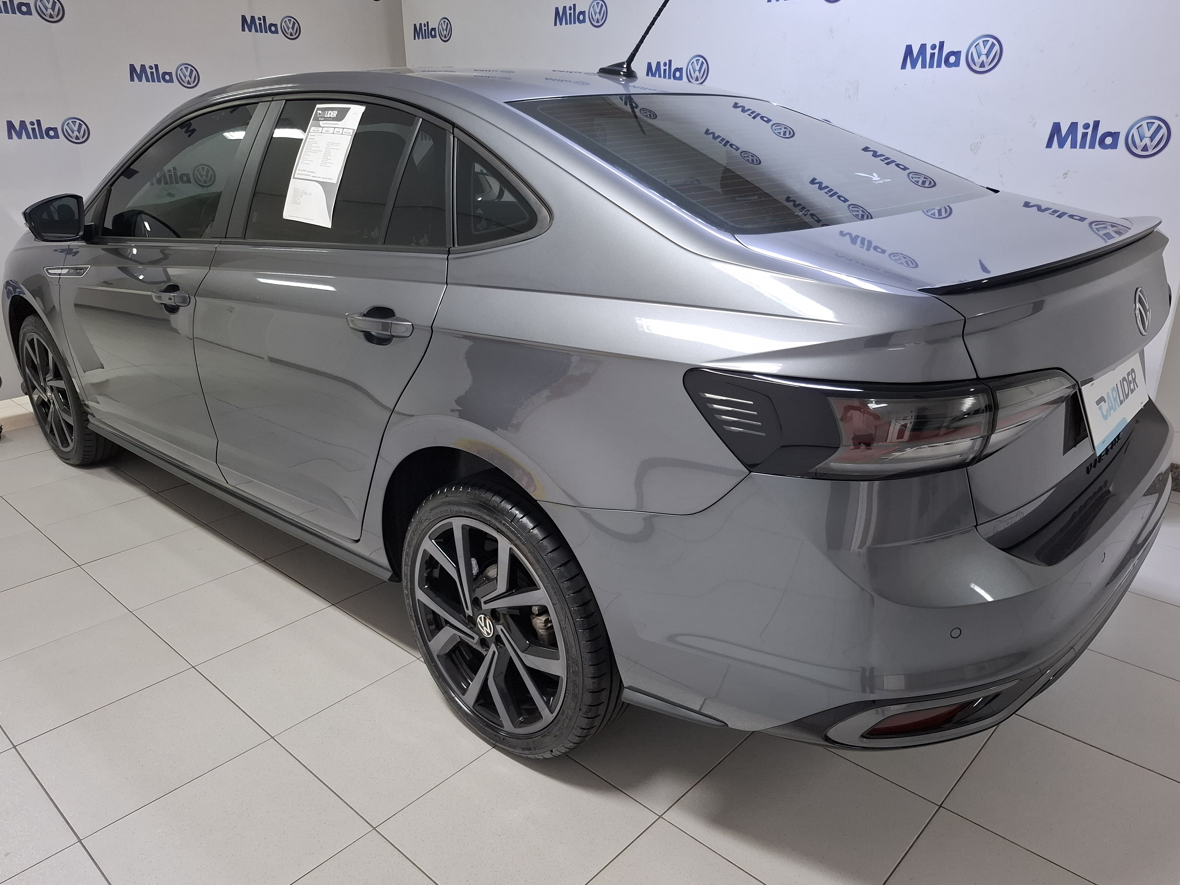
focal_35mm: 24
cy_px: 446
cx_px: 595
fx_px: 818
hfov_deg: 71.6
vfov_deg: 56.8
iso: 320
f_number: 1.8
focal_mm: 5.54
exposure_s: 1/60
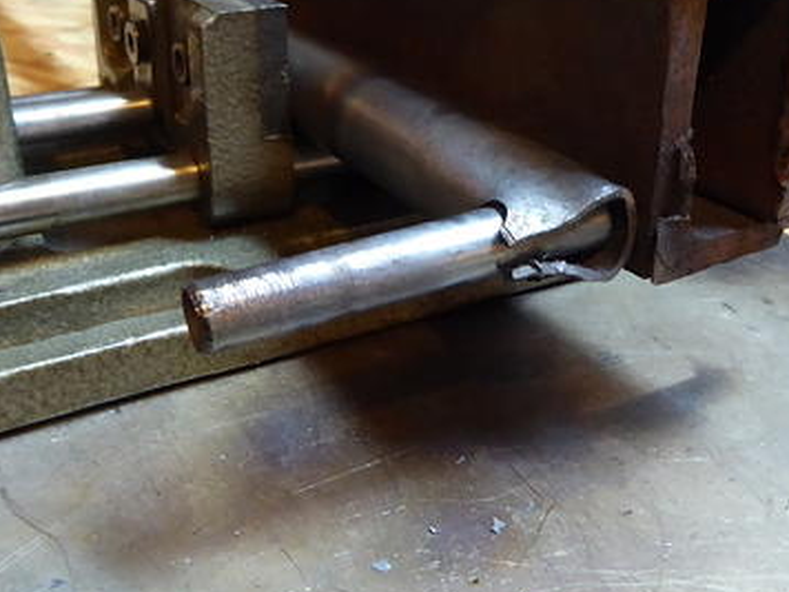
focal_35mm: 45
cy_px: 233
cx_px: 388
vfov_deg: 32.1
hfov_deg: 42.1
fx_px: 1026
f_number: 3.3
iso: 400
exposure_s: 1/15
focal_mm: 4.3
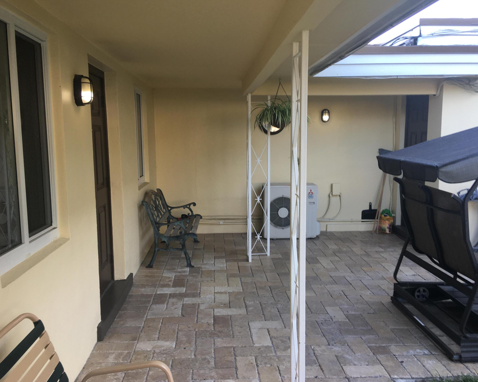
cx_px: 243
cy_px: 194
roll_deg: +0.0
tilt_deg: -7.7
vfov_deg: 47.1
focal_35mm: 31
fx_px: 439
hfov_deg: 57.2
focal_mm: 4.15
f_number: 2.2
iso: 25
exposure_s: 1/60
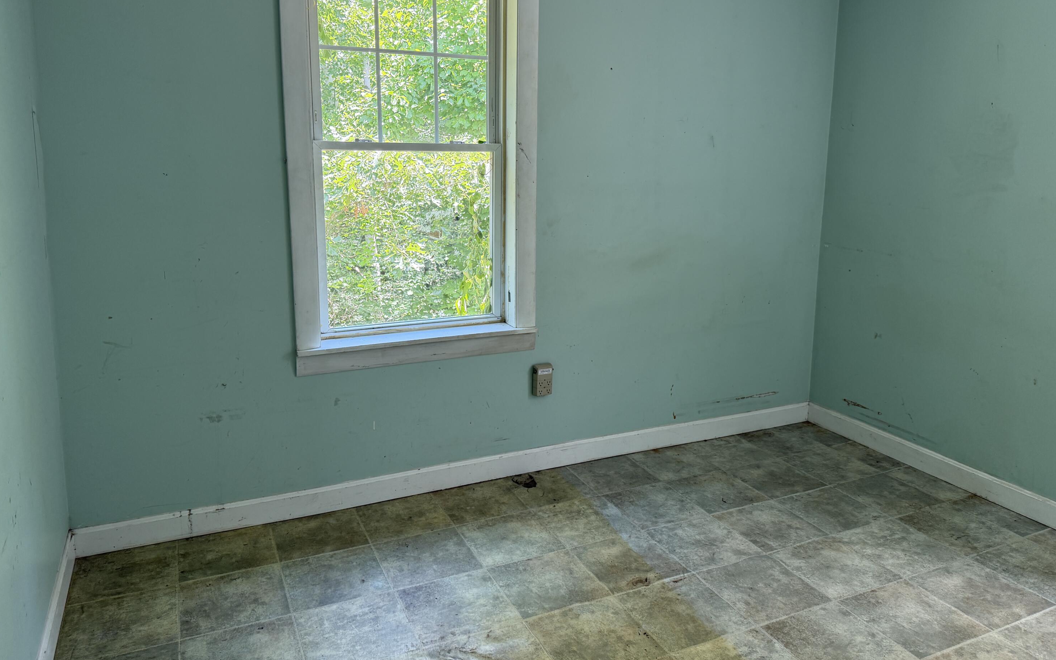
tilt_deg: -9.0
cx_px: 536
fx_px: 748
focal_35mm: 26
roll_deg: -0.5
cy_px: 267
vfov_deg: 47.4
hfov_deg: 70.4
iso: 125
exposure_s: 1/155
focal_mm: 6.76
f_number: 1.78
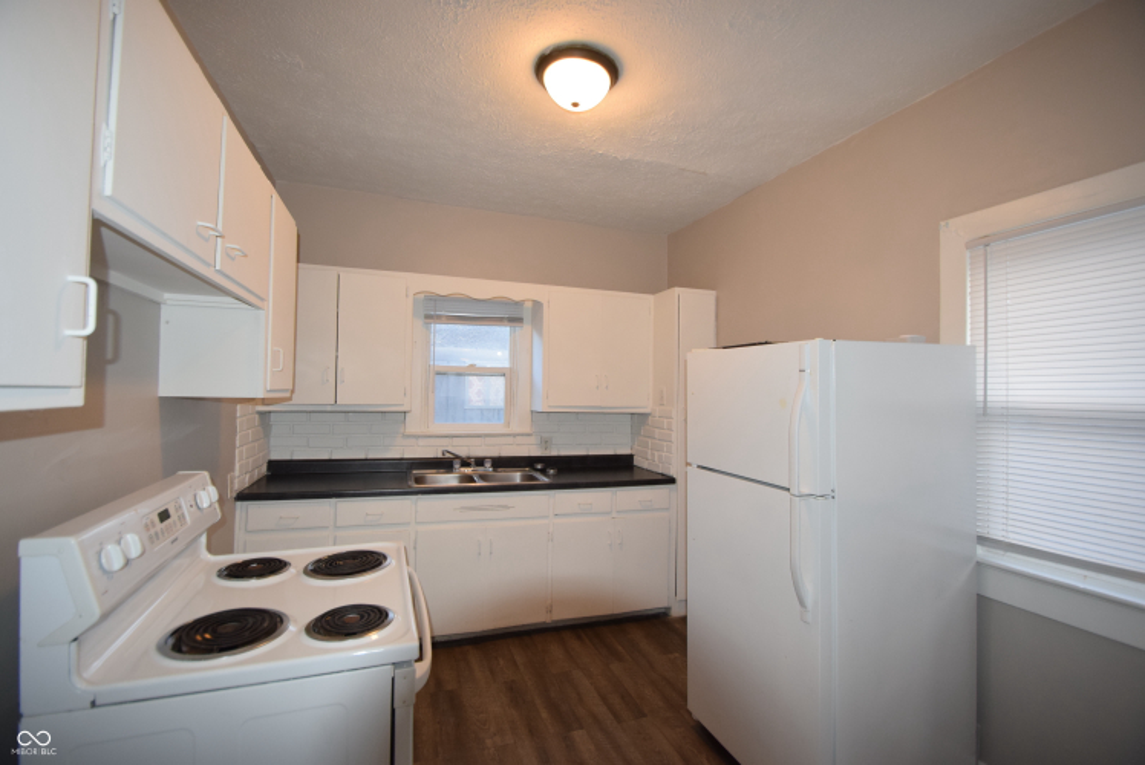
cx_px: 572
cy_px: 382
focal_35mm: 15
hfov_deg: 100.3
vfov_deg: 77.4
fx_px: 477
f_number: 4
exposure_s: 1/60
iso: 800
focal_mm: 10
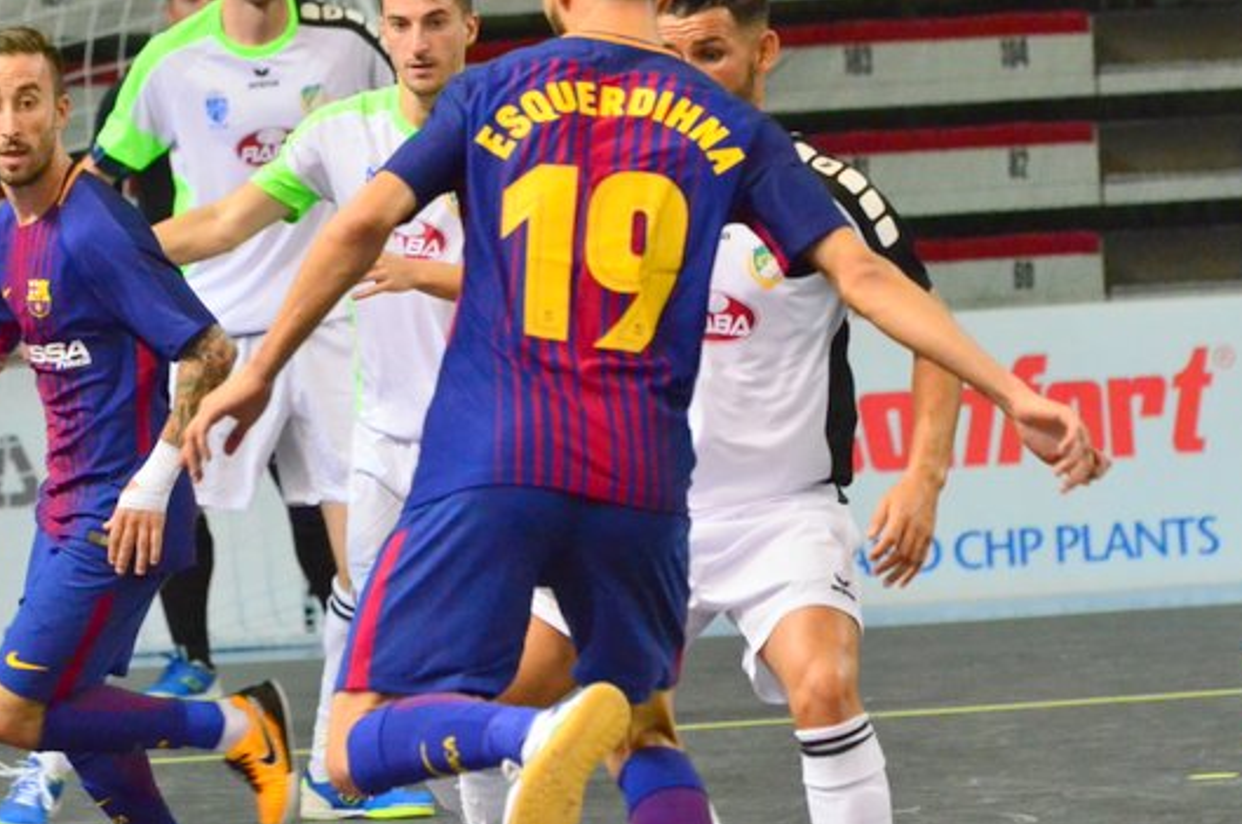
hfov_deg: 4.3
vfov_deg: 2.9
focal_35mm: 476
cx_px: 413
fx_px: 16397
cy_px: 470
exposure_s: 1/500
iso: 6400
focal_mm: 210
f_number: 6.3
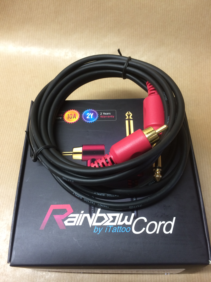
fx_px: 236
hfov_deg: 48.2
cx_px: 106
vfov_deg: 61.7
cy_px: 141
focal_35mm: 29
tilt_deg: -63.5
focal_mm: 4.15
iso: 125
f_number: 2.2
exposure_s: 1/33
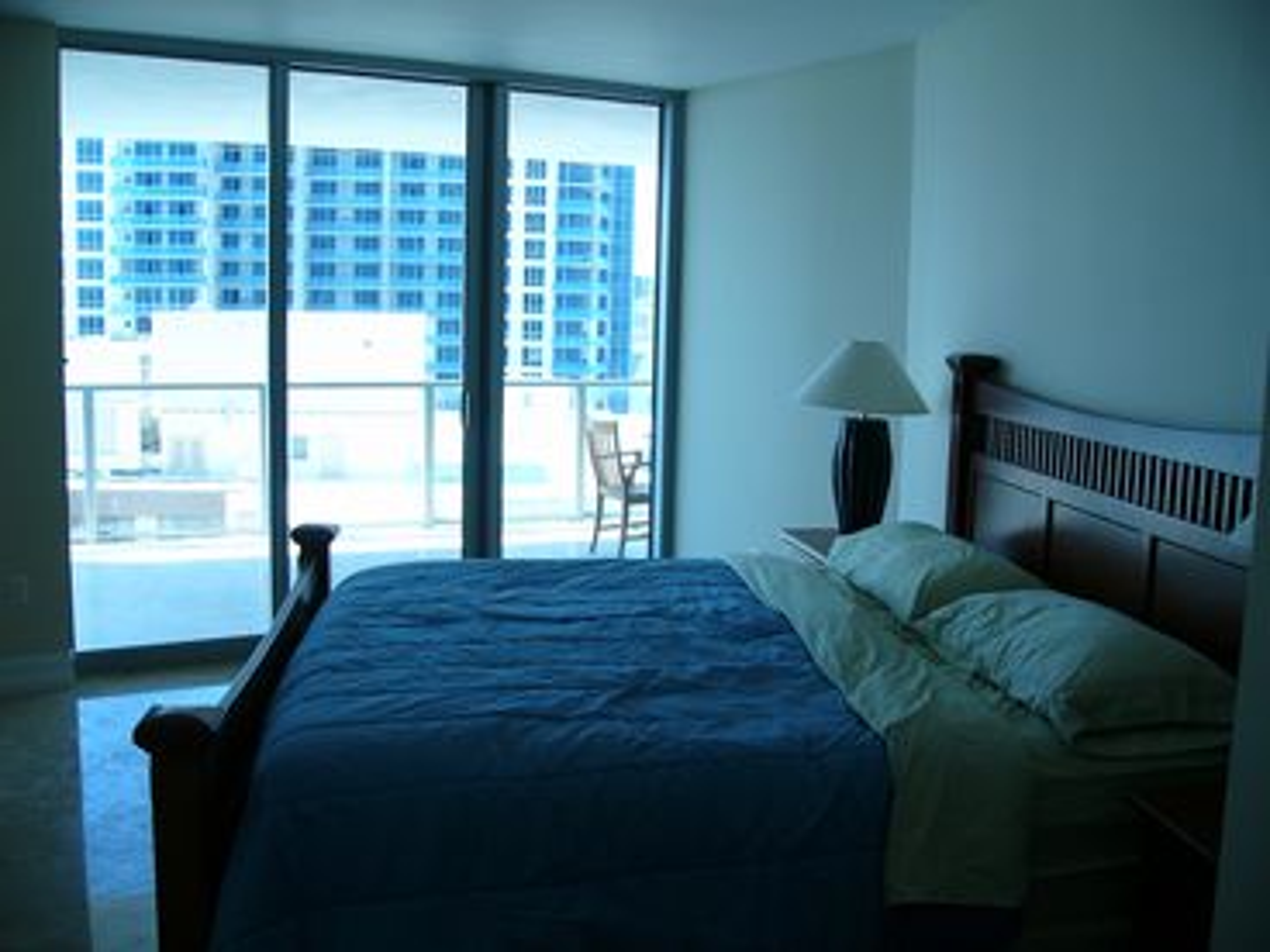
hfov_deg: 51.4
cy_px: 476
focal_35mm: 36
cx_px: 635
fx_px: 1321
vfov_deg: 39.7
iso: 50
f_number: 2.8
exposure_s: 1/60
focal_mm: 6
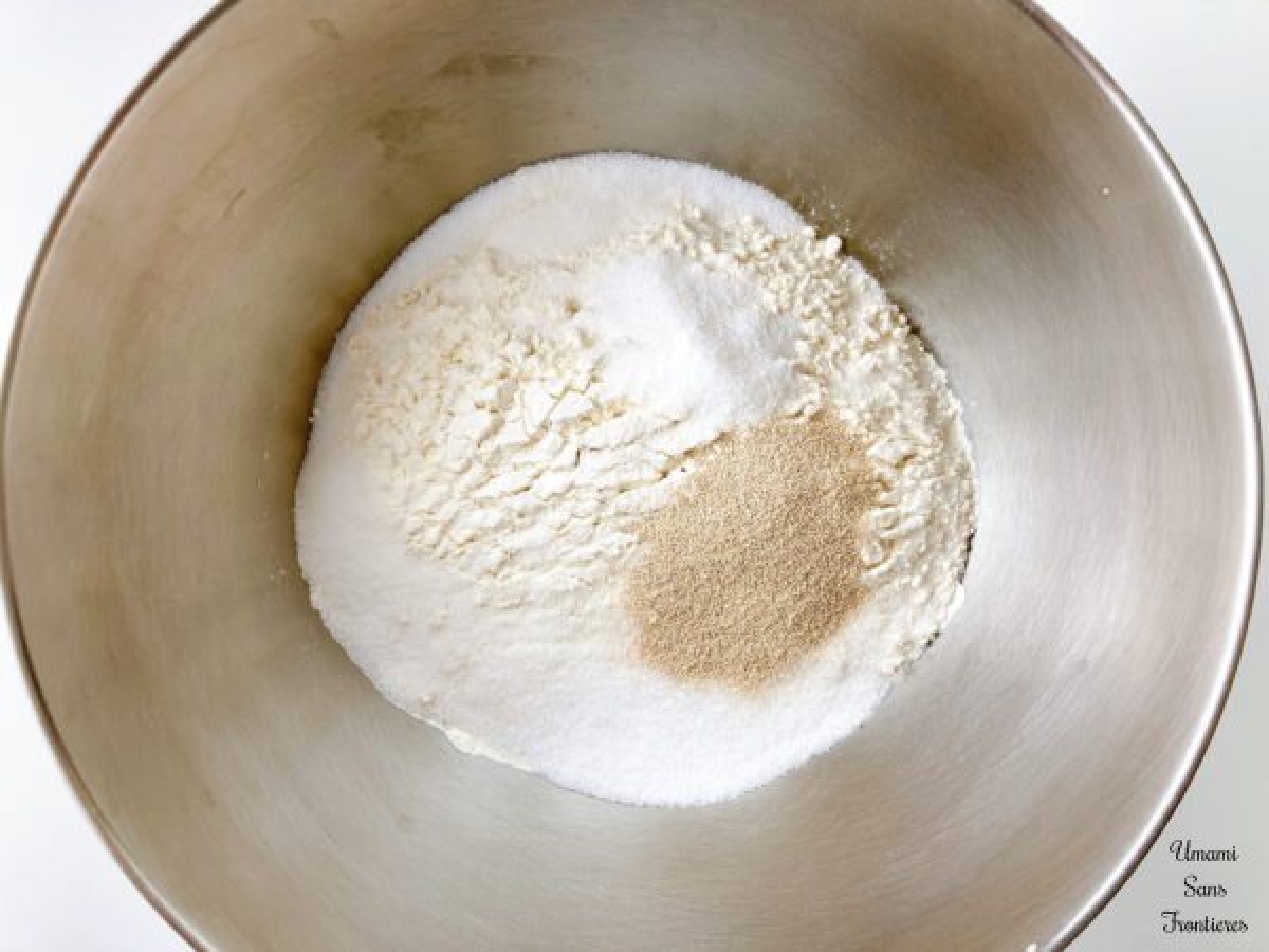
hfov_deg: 63.4
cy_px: 476
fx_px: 1026
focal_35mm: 28
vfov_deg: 49.7
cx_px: 634
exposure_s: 1/100
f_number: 1.8
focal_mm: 3.99
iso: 25
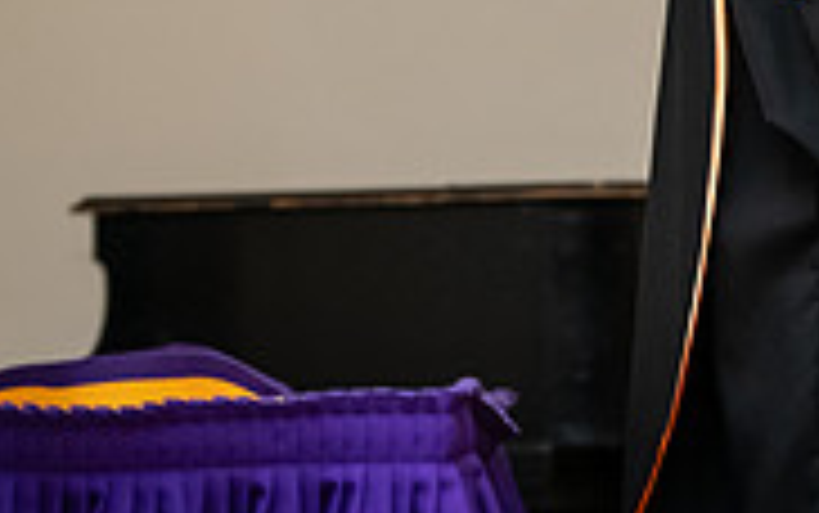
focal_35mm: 332
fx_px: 7415
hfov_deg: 6.3
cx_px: 1179
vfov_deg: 3.9
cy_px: -268
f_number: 4
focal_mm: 102
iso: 2000
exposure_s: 1/200
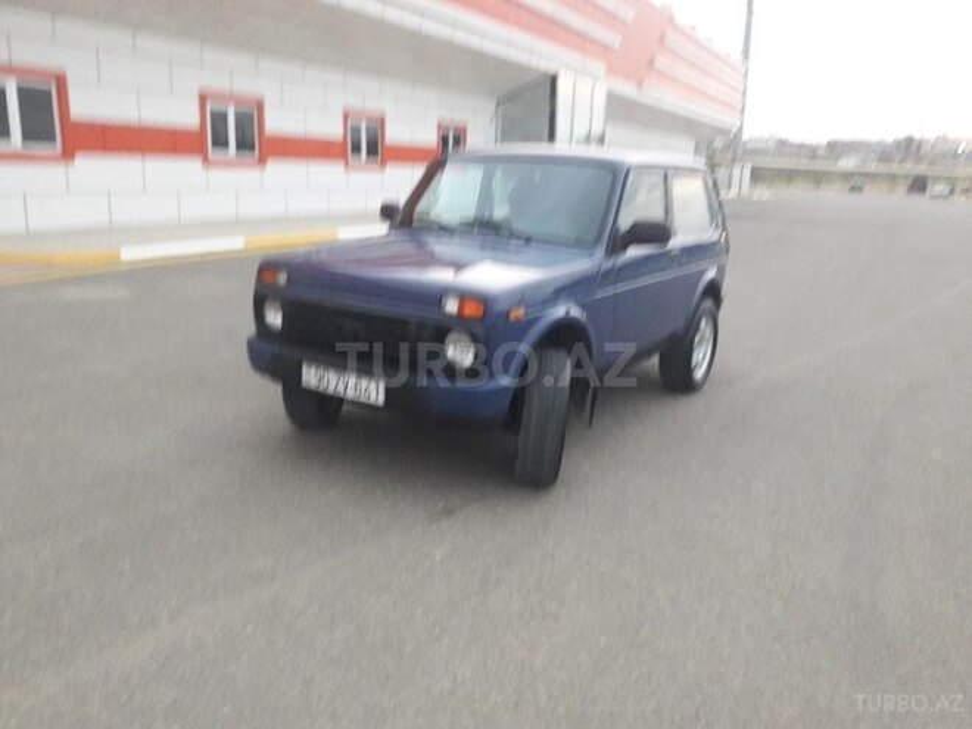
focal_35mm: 28
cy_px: 364
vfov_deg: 49.7
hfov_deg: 63.4
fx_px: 786
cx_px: 486
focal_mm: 3.7
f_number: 1.9
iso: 500
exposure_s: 1/17
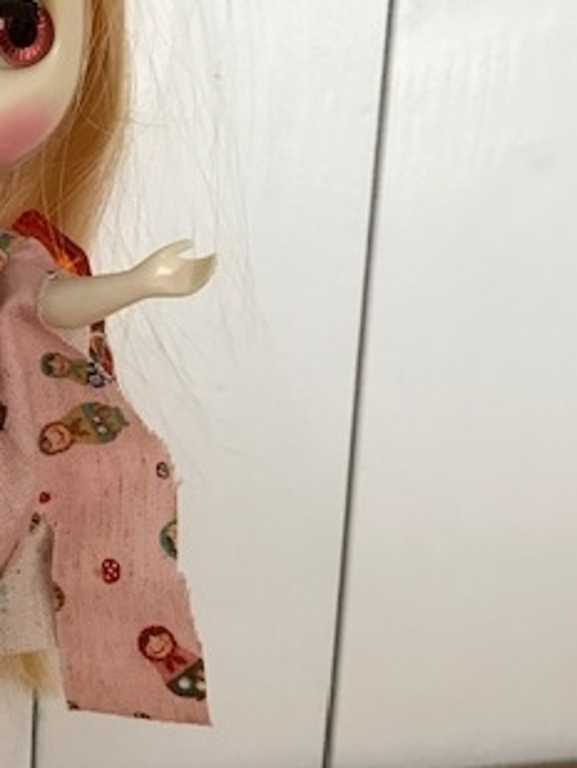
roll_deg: -2.5
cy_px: 303
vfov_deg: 33.1
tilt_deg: -12.9
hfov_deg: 24.9
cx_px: 132
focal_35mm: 58
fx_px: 1288
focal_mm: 3.99
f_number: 1.8
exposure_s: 1/15
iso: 40
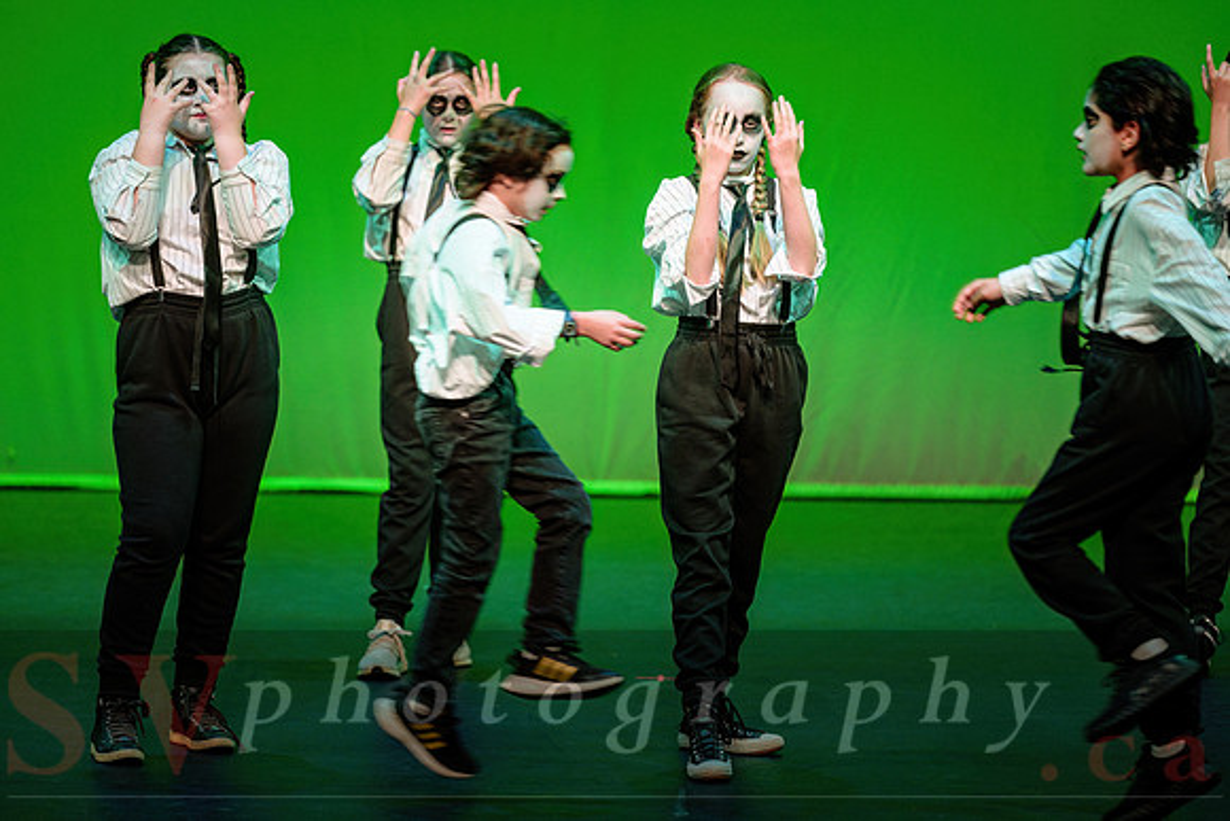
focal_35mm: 221
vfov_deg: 6.2
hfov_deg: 9.3
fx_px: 7563
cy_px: 367
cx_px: 549
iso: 1250
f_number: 3.2
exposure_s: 1/200
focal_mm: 200
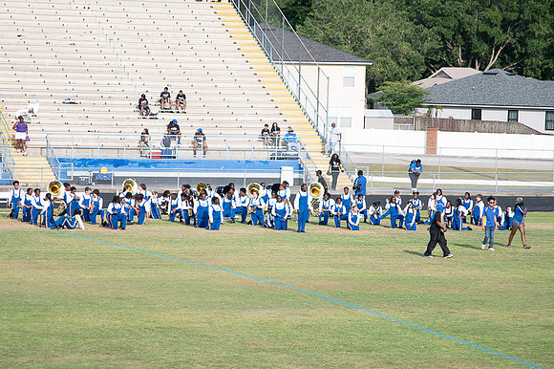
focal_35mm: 173
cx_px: 257
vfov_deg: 7.9
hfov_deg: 11.9
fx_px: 2653
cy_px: 187
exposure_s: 1/200
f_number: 4
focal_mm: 120
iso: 100
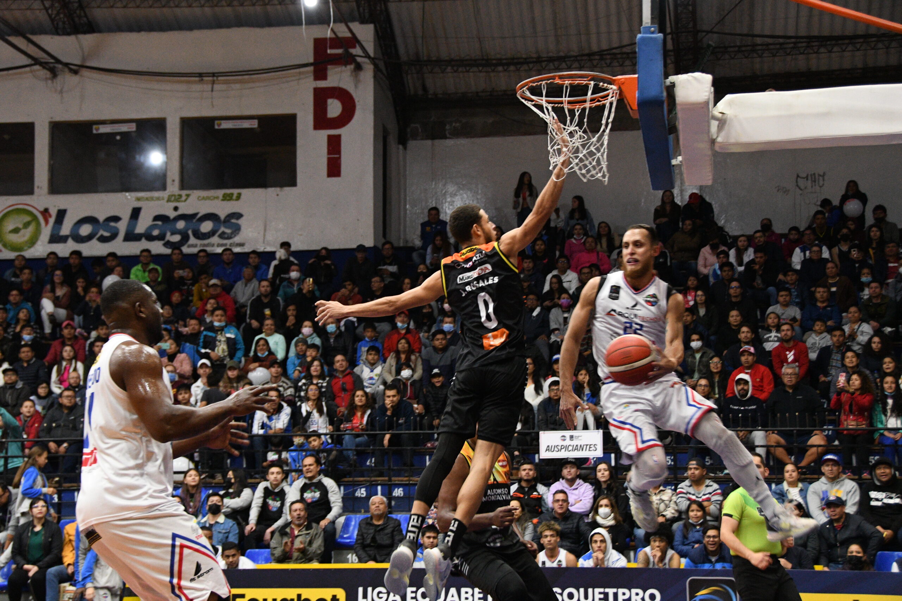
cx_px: 451
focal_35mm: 72
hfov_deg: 28.1
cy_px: 300
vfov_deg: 18.9
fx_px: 1804
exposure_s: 1/200
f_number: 5.6
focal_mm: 48
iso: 4000
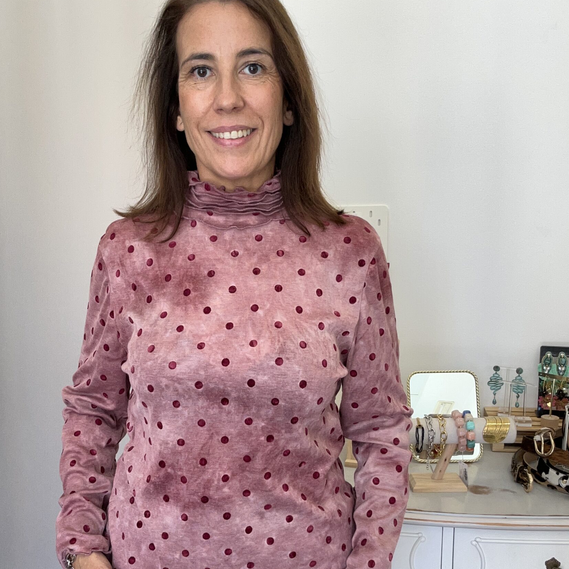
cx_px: 259
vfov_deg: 40.6
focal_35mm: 41
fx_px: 762
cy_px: 364
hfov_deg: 40.9
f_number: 1.9
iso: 40
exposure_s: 1/50
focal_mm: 2.69
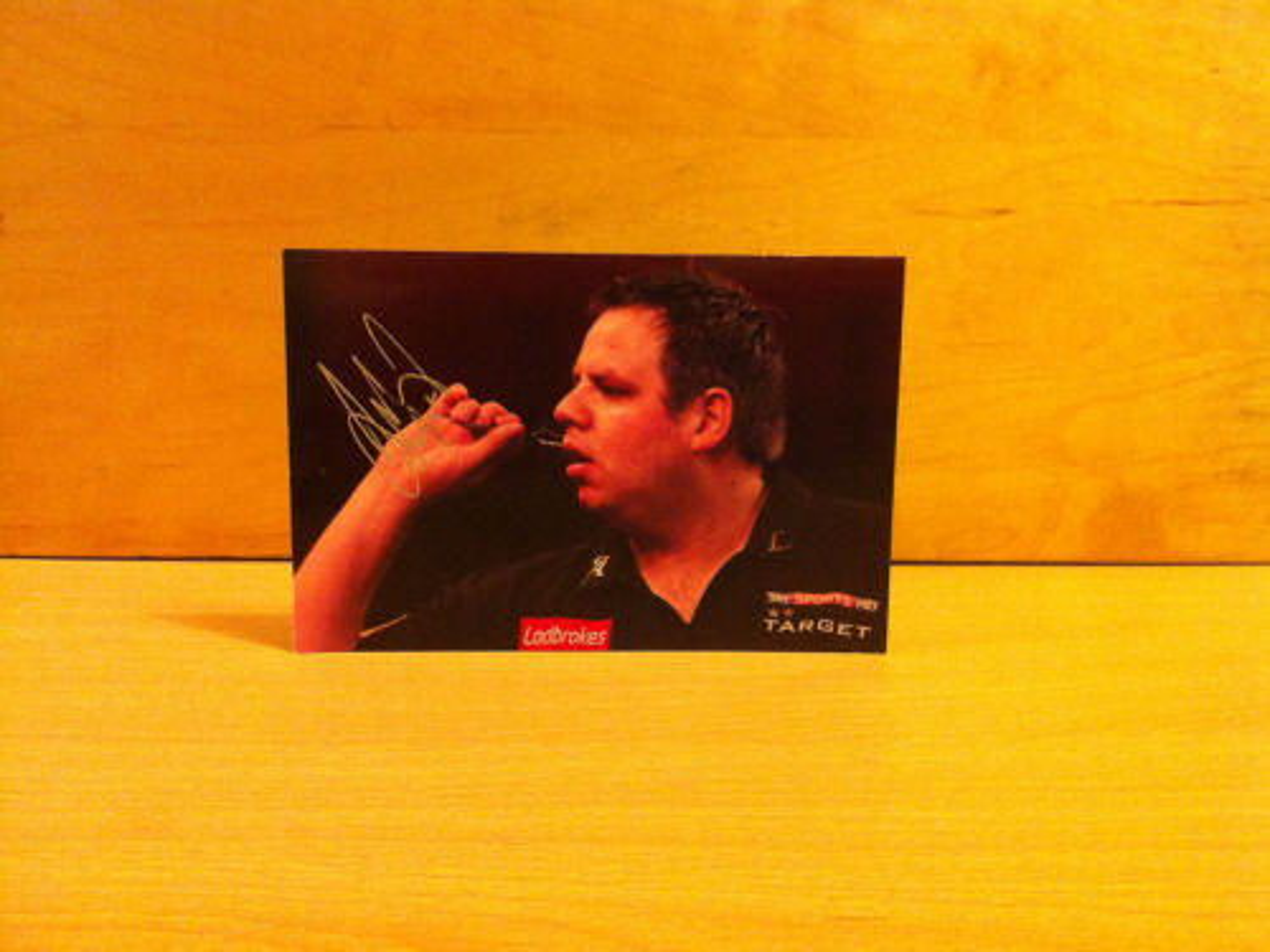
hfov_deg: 52.6
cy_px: 476
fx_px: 1284
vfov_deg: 40.7
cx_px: 635
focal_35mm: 35
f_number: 2.8
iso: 320
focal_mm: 3.85
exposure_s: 1/15
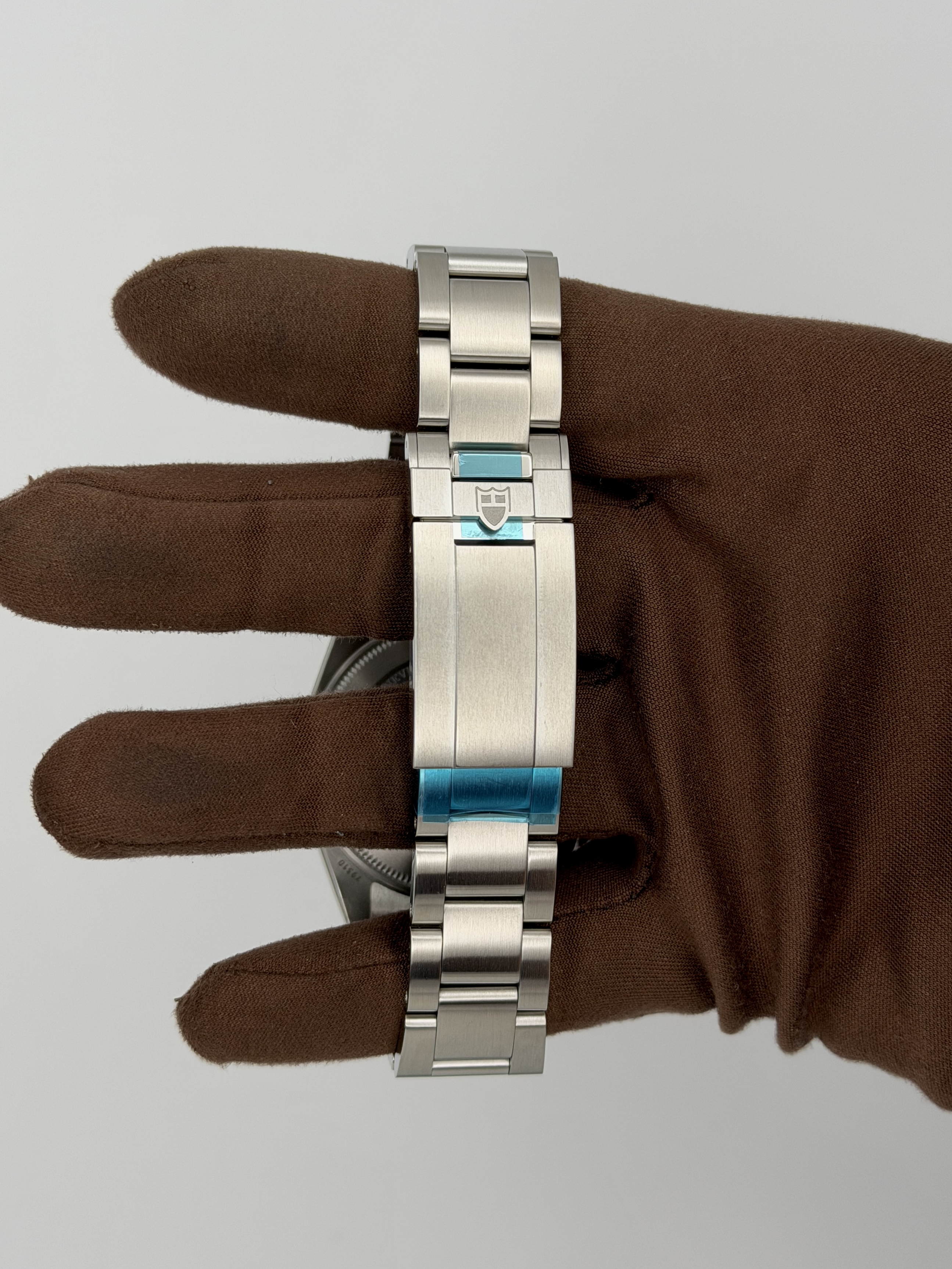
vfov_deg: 39.7
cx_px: 476
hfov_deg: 30.3
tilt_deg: -86.8
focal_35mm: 48
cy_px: 634
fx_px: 1760
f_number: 1.78
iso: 64
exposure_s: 1/429
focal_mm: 6.76
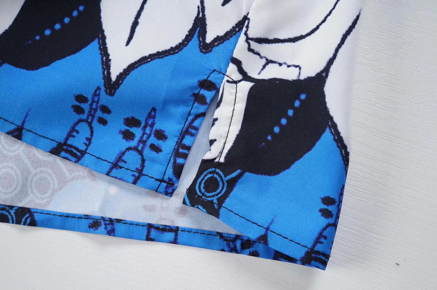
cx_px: 218
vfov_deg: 26.9
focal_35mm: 50
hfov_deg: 39.6
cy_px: 145
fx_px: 606
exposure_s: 1/100
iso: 160
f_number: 9
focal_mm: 50
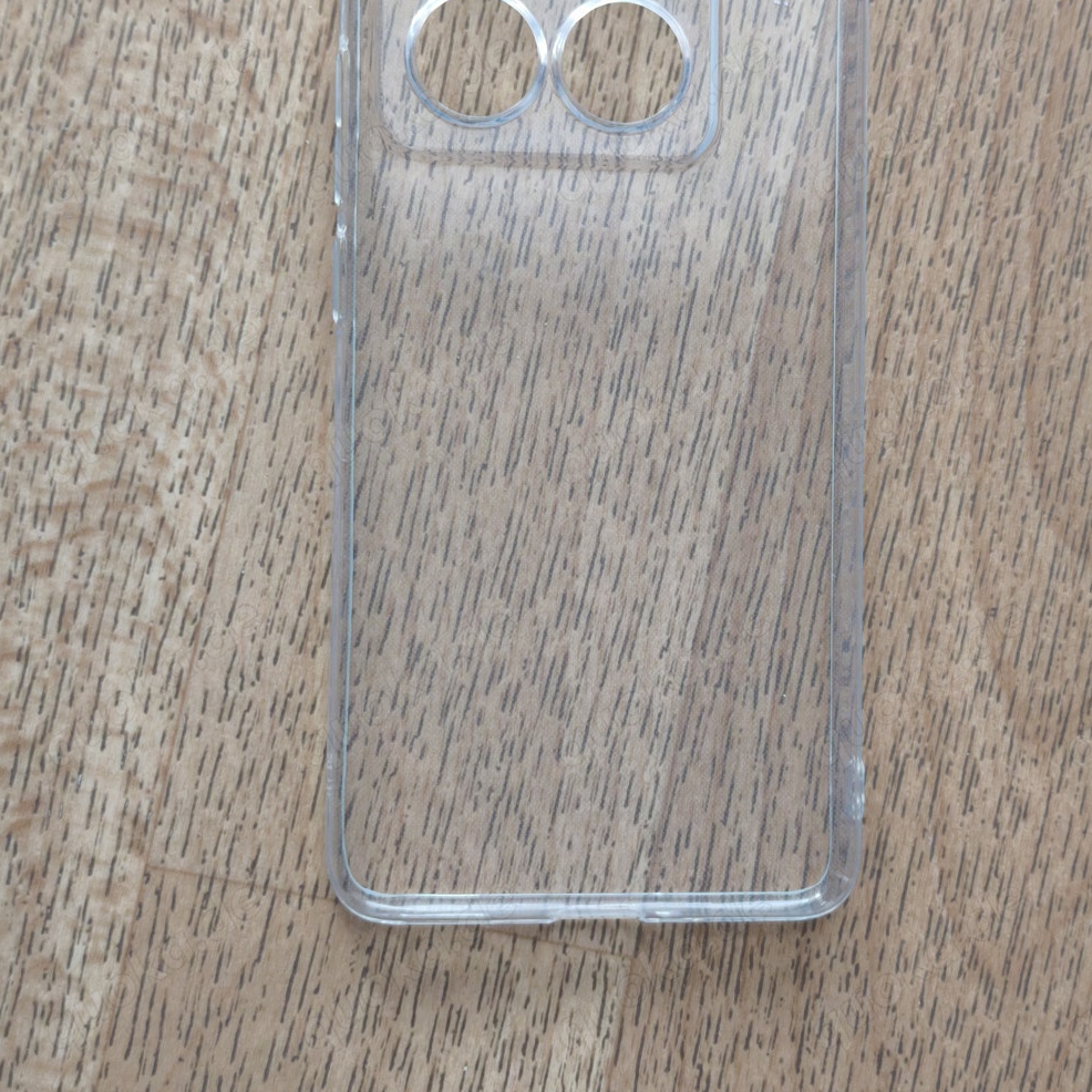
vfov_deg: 31.0
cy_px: 457
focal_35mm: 55
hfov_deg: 31.1
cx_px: 542
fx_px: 1963
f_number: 1.6
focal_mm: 6.57
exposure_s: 1/33.3
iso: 640
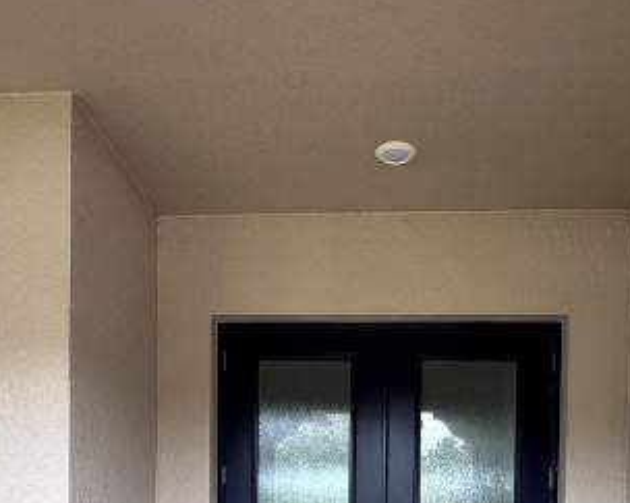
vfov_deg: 36.1
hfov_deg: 50.2
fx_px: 671
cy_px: 528
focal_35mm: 36
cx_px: 342
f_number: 2.2
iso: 40
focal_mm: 2.22
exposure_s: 1/100
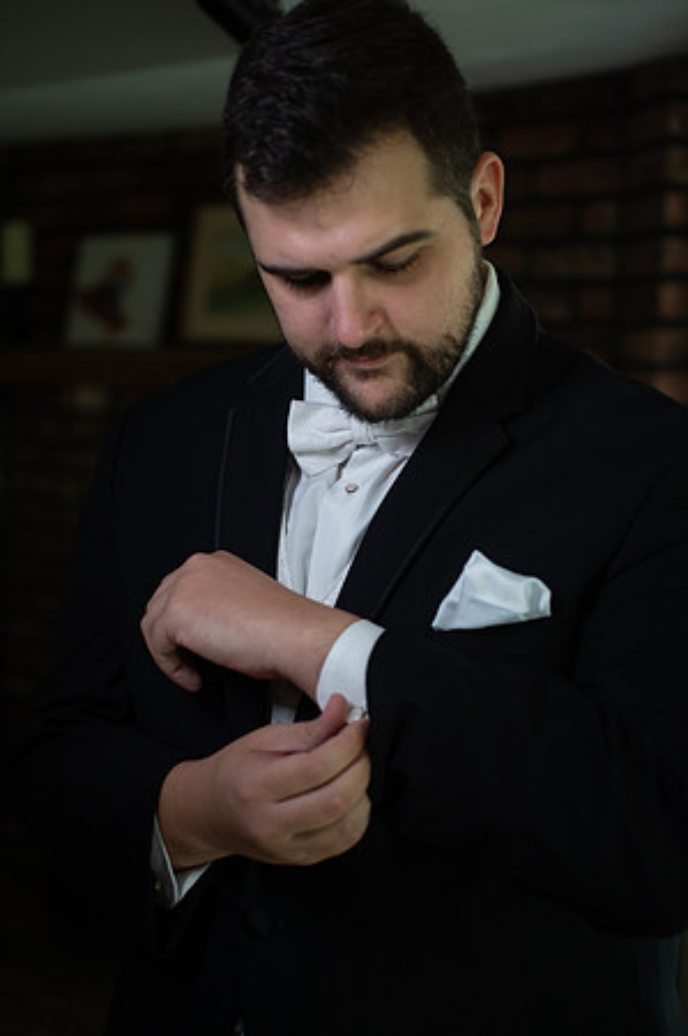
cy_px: 518
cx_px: 344
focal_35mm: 60
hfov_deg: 22.6
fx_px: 1724
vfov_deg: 33.4
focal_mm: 60
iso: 1000
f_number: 2.8
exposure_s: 1/250
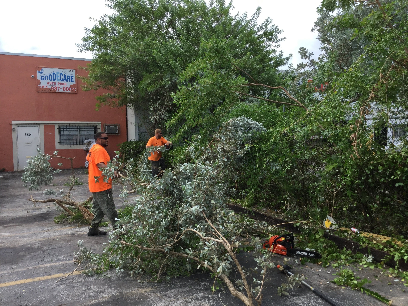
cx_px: 204
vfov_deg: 45.4
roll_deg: +3.8
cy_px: 153
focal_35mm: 31
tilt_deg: -1.9
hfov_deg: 58.4
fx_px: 365
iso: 25
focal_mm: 3.3
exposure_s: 1/708
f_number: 2.4
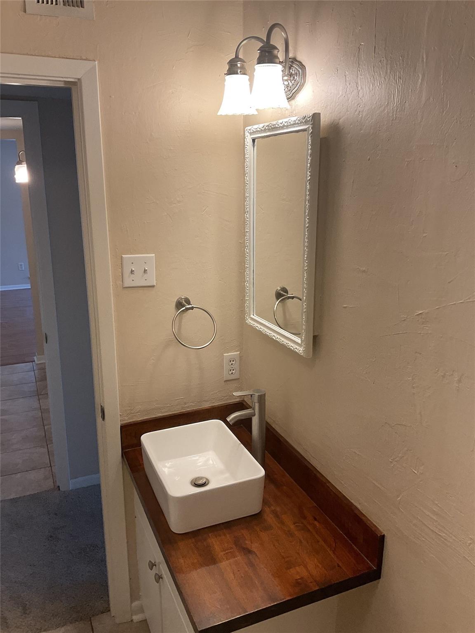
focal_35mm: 29
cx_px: 238
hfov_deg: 48.2
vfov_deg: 61.7
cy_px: 316
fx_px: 531
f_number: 1.8
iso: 40
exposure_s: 1/120
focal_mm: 3
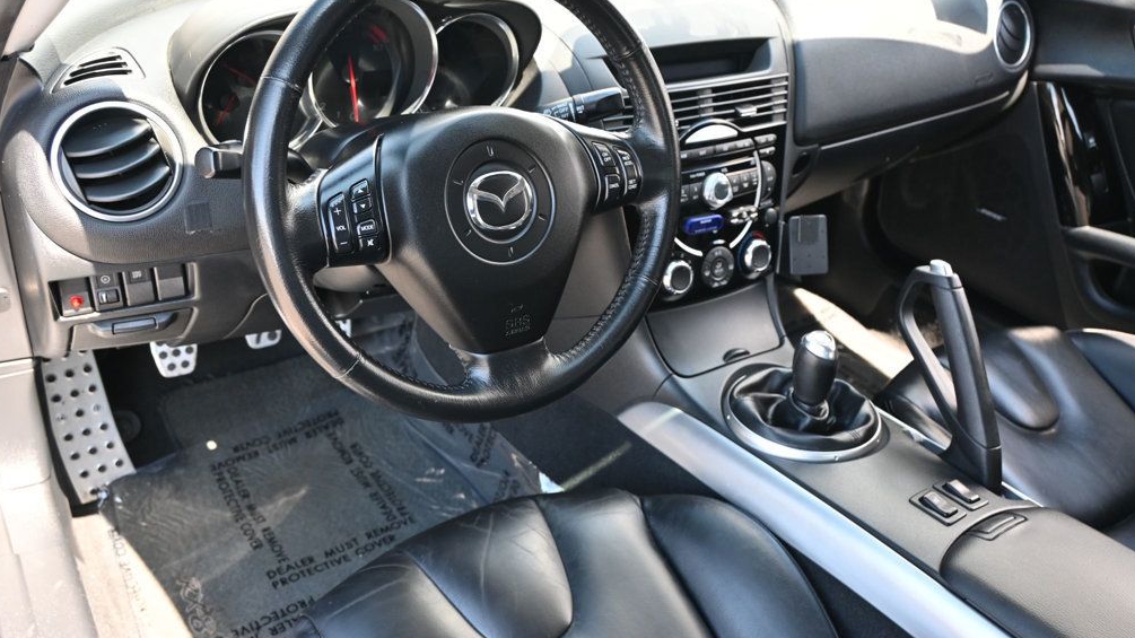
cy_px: 291
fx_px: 963
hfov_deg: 61.0
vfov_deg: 36.6
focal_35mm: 32
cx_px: 571
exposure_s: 1/125
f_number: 3.8
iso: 640
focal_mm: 20
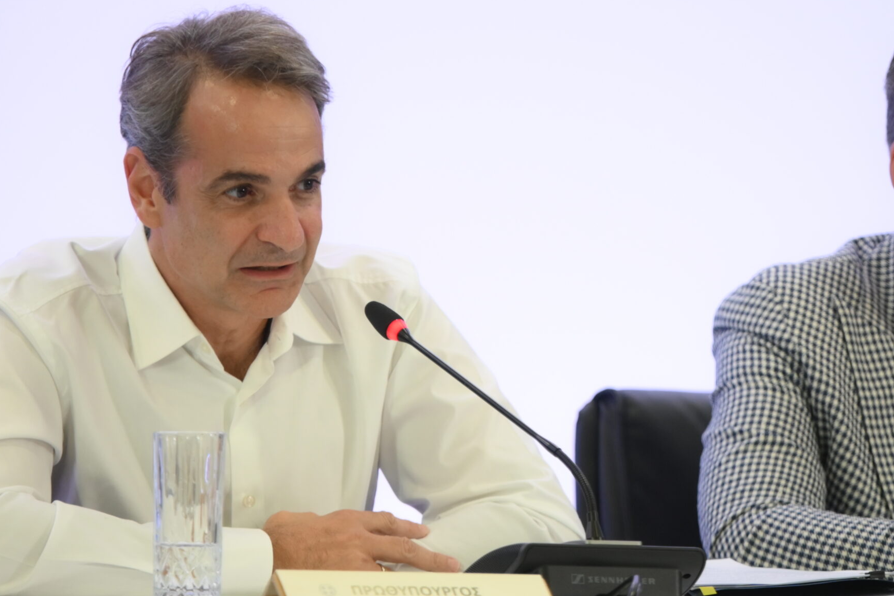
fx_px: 10976
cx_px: 540
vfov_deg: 3.1
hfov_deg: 4.7
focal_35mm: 442
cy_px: 218
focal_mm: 200
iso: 1000
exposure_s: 1/250
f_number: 2.8
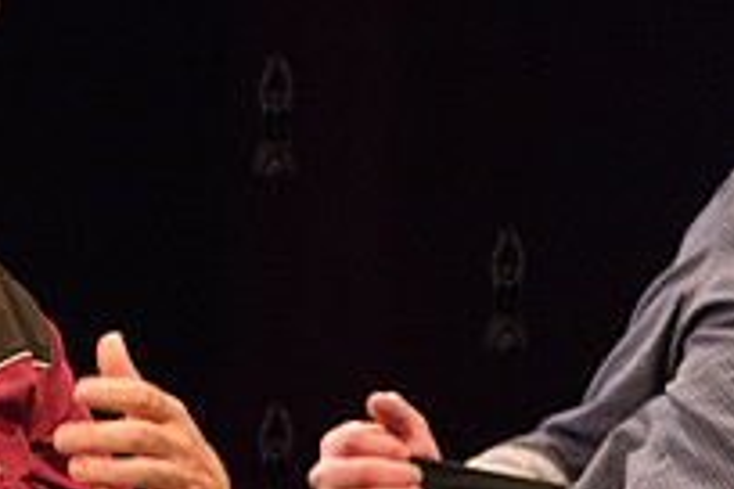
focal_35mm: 441
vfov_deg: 3.1
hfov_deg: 4.7
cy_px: 286
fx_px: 8991
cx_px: -191
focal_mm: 155
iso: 4000
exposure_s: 1/200
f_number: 3.2
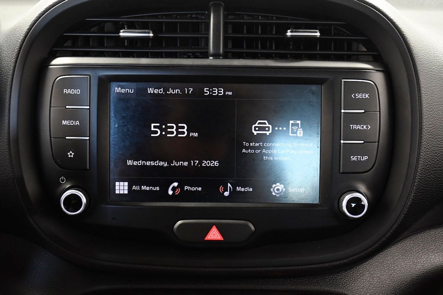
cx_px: 222
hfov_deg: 35.0
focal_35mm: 57
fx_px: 701
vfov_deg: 23.8
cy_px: 148
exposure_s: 1/60
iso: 2500
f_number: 4.2
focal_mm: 38
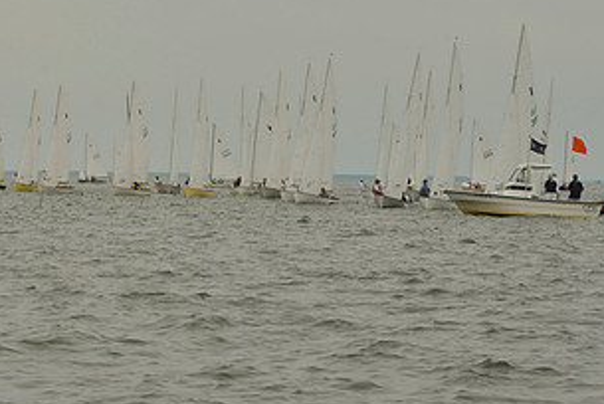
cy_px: 132
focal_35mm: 133
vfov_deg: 10.3
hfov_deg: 15.3
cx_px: 93
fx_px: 2234
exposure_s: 1/640
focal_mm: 70
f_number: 13
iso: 400
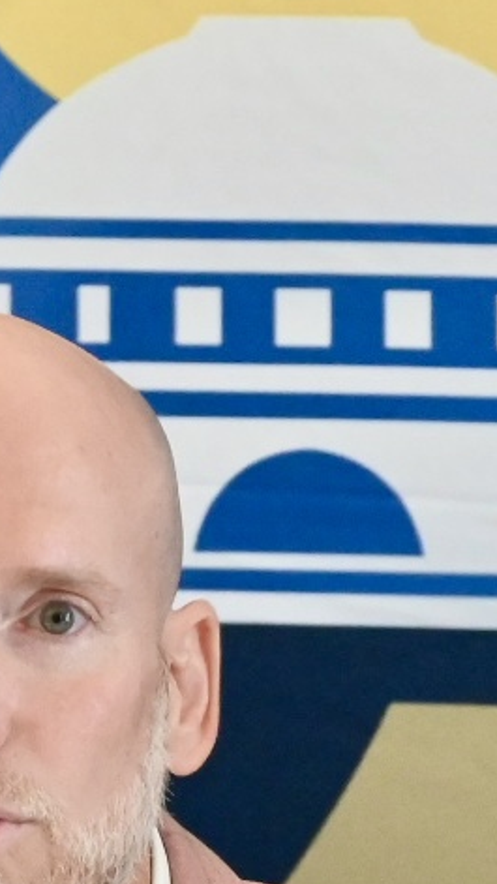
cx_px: 99
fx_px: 20238
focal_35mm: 864
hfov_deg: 1.4
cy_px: 989
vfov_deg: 2.5
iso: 8000
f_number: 7.1
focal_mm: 160
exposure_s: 1/200
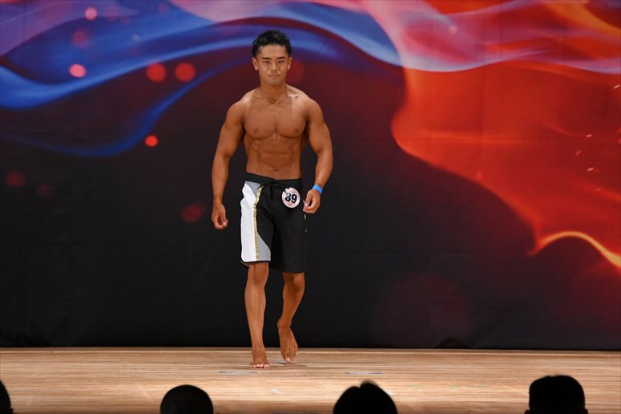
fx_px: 4655
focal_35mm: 270
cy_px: 207
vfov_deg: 5.1
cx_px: 310
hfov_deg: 7.6
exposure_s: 1/400
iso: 3200
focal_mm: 180
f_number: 5.6
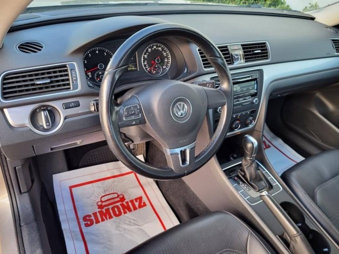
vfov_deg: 53.1
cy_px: 127
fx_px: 255
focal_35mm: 26
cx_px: 170
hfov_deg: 67.3
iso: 100
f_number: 1.8
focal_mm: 5.4
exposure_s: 1/120
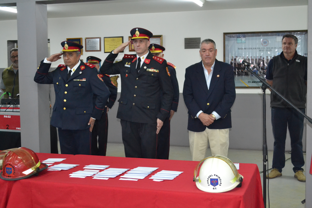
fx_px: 442
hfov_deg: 38.9
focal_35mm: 51
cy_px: 104
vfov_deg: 26.5
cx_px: 156
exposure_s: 1/60
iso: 3200
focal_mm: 34
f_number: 5
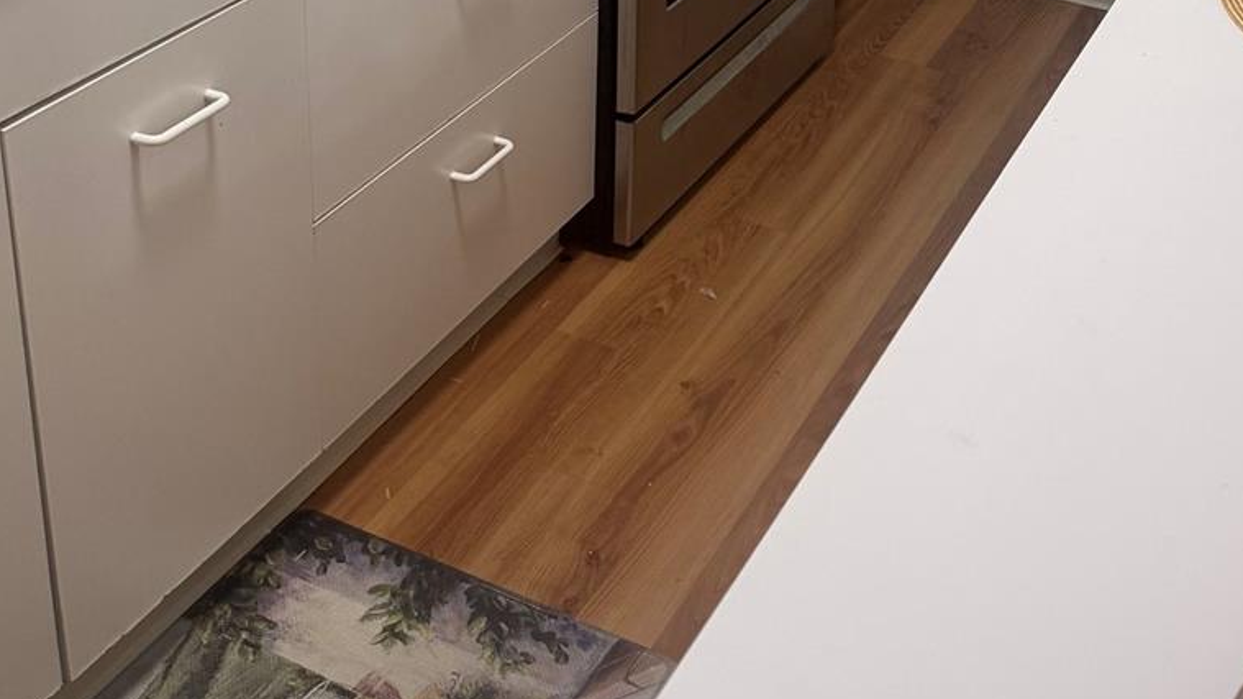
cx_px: 808
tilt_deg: -20.6
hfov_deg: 38.8
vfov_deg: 21.1
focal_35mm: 53
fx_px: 1746
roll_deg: -4.2
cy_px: -131
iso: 200
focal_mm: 6.76
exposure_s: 1/120
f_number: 1.78
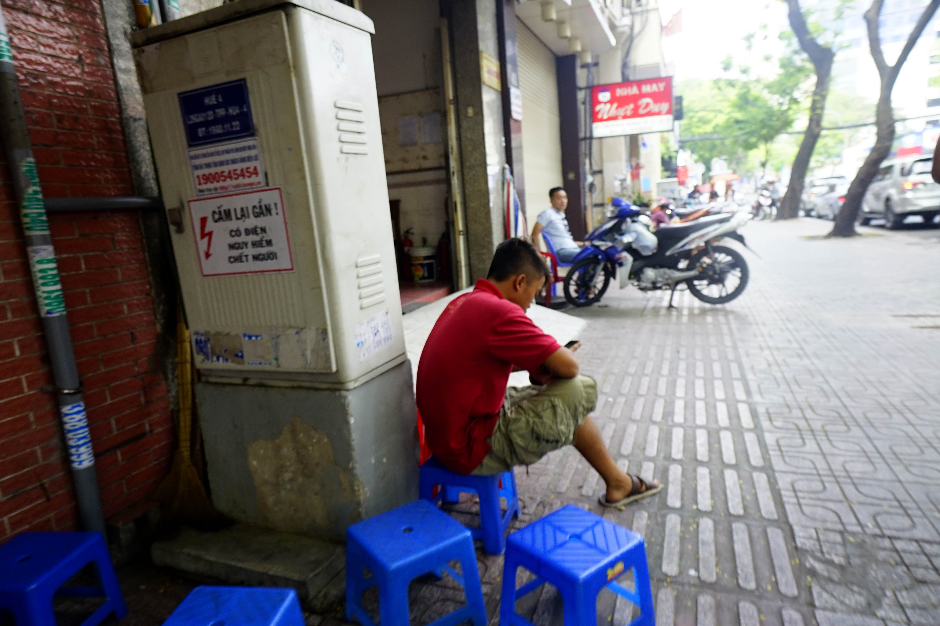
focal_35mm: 22
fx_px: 574
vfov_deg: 57.2
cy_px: 313
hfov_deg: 78.6
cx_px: 470
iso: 320
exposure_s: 1/60
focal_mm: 15
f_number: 5
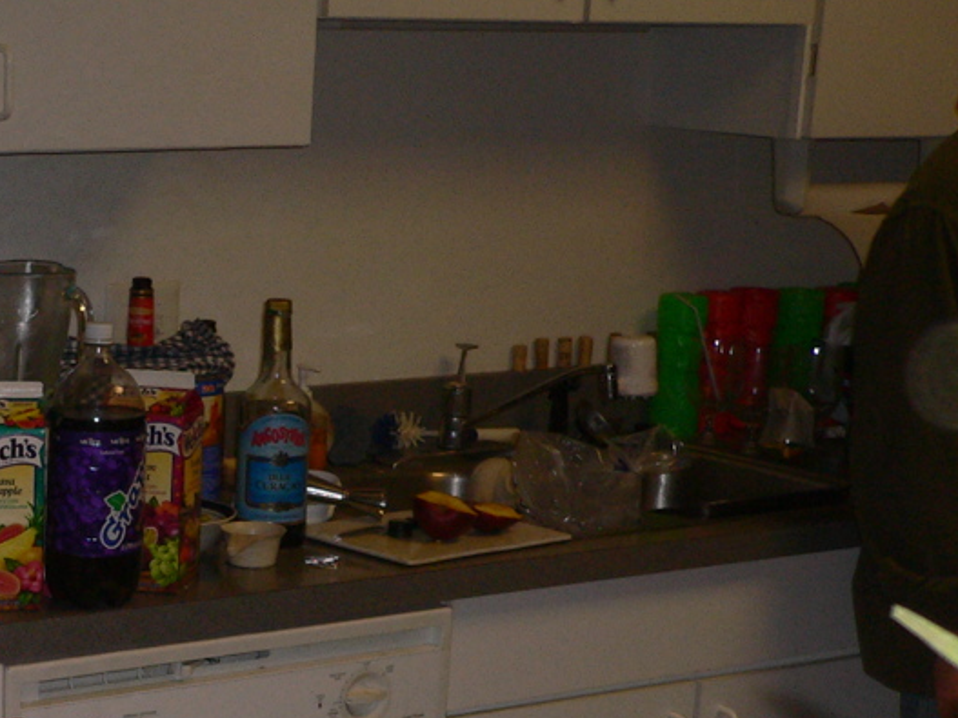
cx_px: -11
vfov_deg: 16.9
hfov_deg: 22.1
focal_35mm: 85
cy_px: 773
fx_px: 2352
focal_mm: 5.8
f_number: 2.8
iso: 100
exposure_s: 1/60
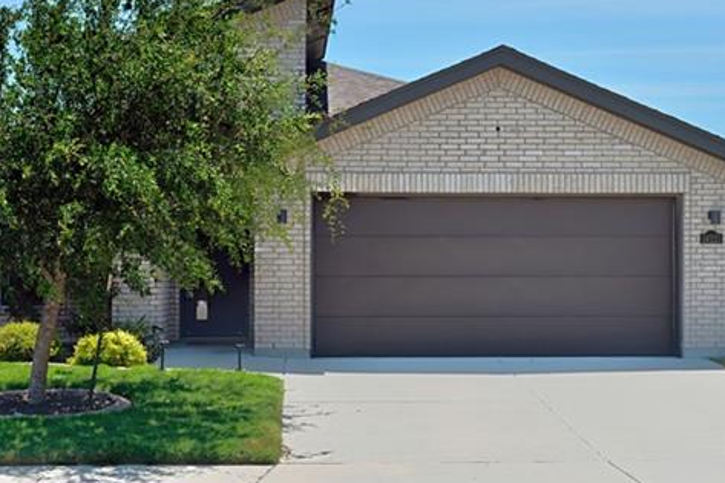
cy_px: 238
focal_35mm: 65
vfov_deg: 20.9
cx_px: 342
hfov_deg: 31.0
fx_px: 1308
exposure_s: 1/640
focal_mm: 30
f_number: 7.1
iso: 100
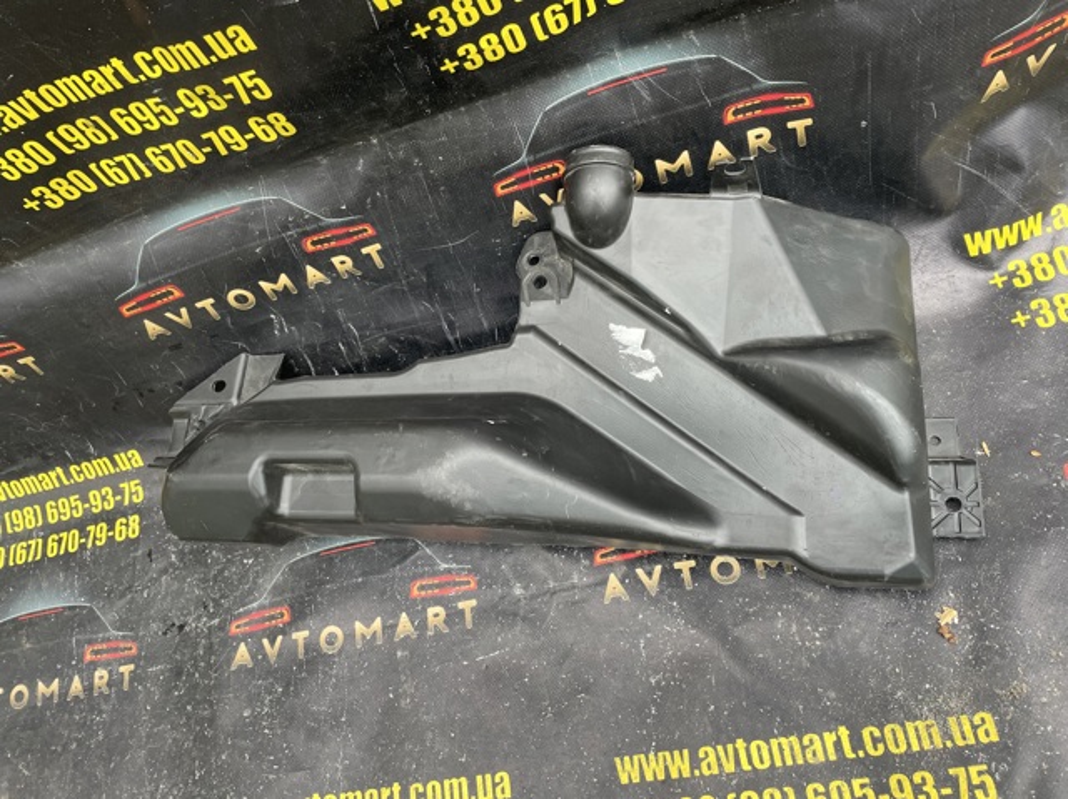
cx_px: 534
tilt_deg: -53.5
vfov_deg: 53.0
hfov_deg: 67.3
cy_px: 400
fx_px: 802
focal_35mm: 26
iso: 64
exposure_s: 1/121
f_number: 1.6
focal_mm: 4.2
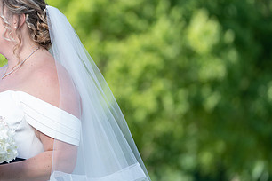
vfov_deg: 4.6
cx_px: 45
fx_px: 2274
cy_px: 88
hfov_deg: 6.8
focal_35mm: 301
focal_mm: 159
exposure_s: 1/250
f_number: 2.8
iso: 50
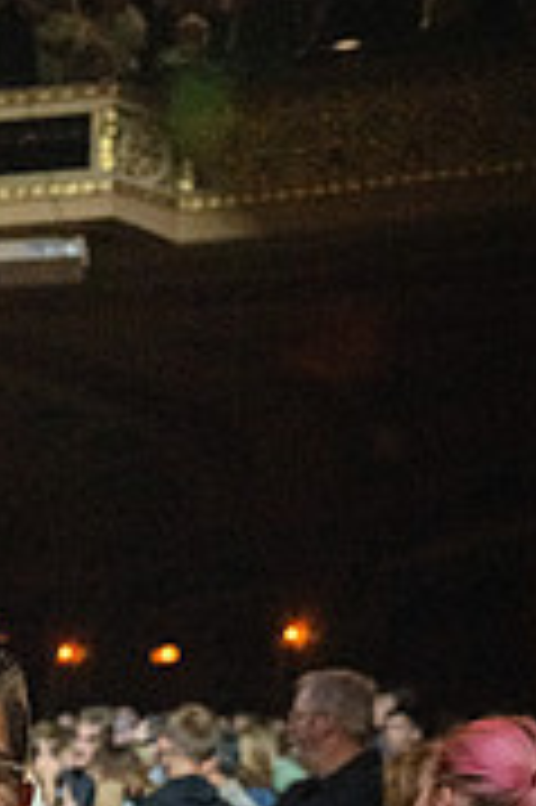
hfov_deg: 20.2
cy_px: 937
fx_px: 1410
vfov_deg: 28.3
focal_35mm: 63
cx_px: -104
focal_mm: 25
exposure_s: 1/500
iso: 12800
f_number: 2.8
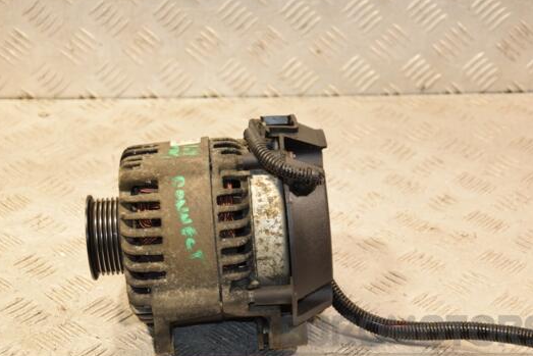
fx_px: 1274
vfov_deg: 15.9
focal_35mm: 86
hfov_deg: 23.6
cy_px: 195
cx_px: 262
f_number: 5
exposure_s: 1/160
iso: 800
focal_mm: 50
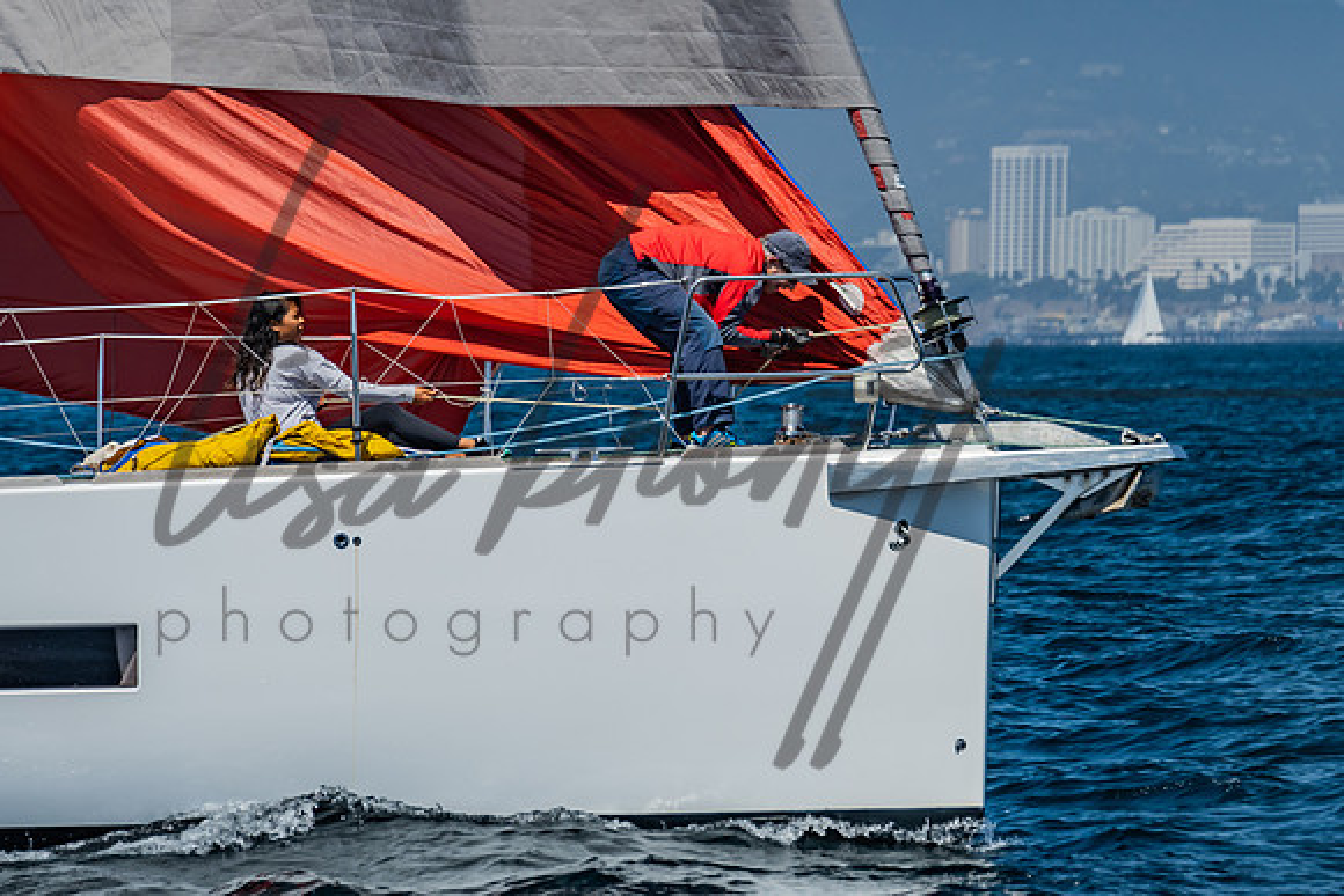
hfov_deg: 6.2
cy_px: 327
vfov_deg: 4.2
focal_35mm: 331
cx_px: 783
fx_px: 12370
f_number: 6.3
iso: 160
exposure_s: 1/500
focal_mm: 200
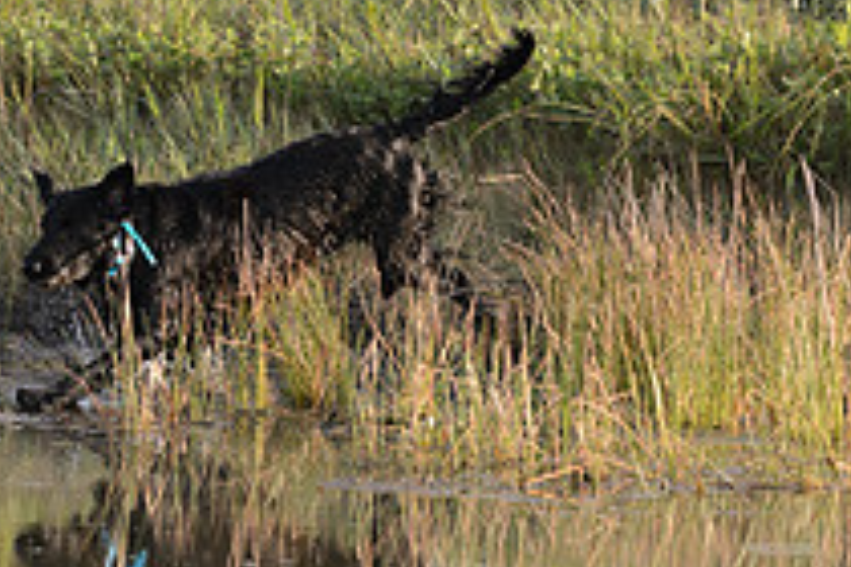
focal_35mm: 553
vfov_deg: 2.5
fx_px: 13071
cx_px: 73
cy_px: 231
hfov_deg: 3.7
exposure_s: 1/1600
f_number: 6.3
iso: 1600
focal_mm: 200
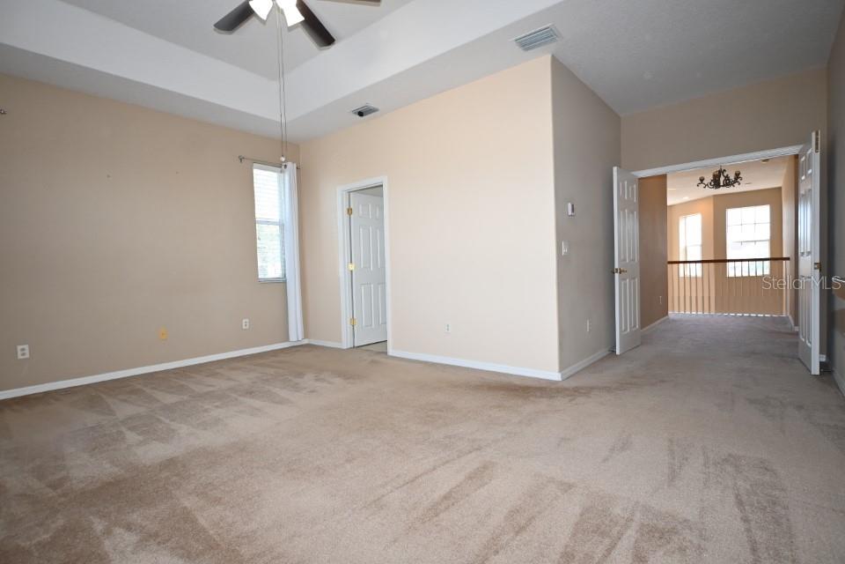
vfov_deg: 67.4
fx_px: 422
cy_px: 282
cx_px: 422
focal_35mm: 18
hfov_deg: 90.0
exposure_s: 1/60
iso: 320
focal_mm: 12
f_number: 4
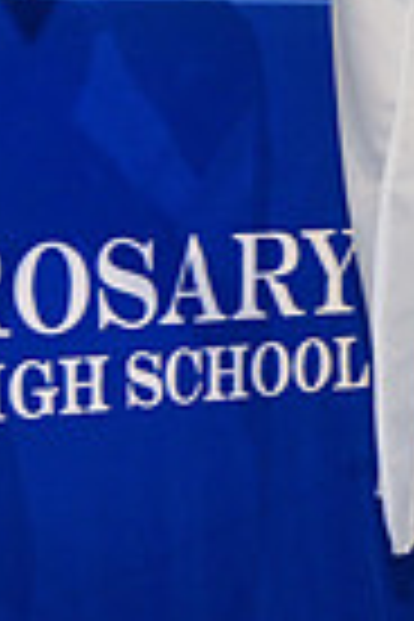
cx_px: 387
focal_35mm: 278
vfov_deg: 7.3
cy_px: -378
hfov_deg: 4.9
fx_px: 4795
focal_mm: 85
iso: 2500
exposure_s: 1/80
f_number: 6.3
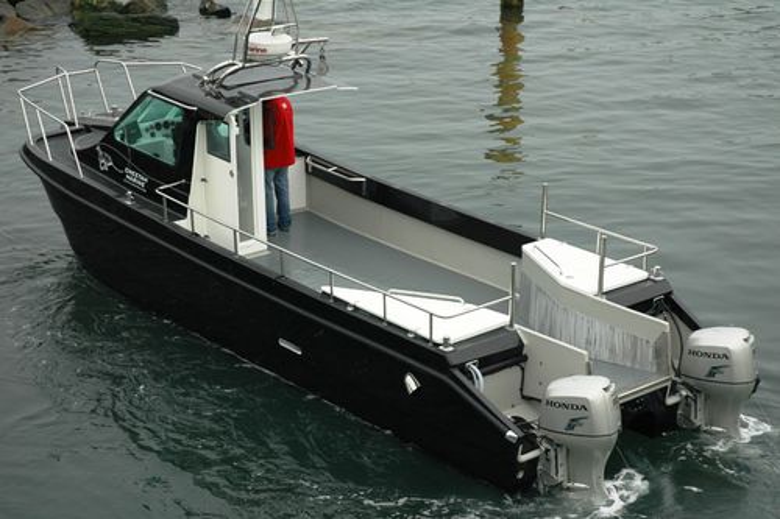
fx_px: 1624
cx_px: 390
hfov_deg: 27.0
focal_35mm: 75
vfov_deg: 18.2
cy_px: 260
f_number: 6.3
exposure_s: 1/160
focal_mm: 50
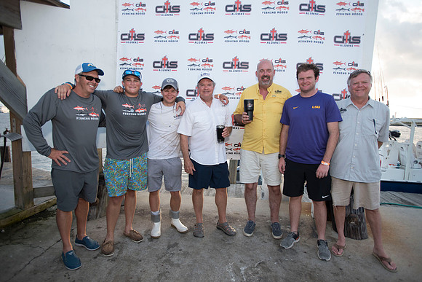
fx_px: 234
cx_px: 211
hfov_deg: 84.0
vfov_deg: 62.0
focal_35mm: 20
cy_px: 141
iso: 250
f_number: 2.8
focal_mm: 20
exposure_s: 1/320
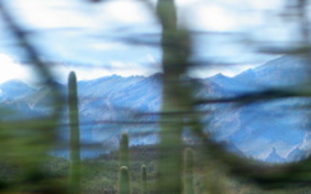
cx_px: 292
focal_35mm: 376
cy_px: 119
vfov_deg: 3.5
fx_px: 3181
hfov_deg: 5.6
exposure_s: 1/250
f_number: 2.8
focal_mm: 75
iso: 100
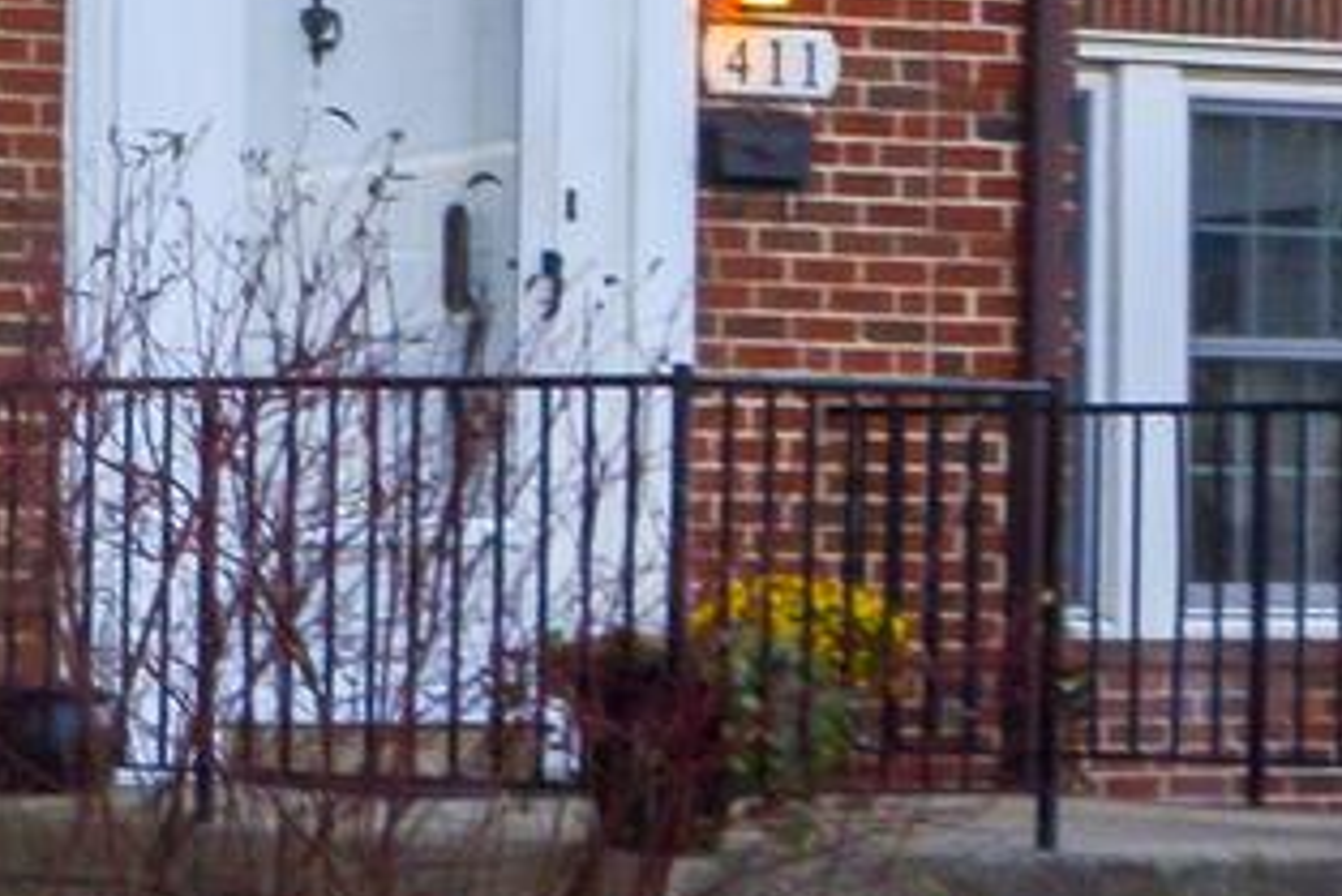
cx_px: -1728
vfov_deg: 6.3
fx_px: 8055
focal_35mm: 216
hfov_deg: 8.8
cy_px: -641
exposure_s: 1/250
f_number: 10
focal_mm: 22
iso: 400
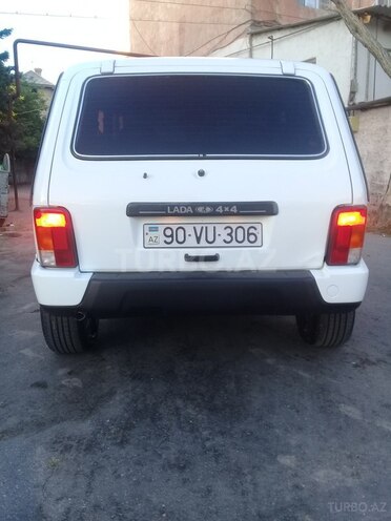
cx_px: 196
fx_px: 467
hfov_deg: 45.4
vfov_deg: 58.4
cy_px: 260
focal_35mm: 31
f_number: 2.2
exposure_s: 1/100
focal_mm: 3.3
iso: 50
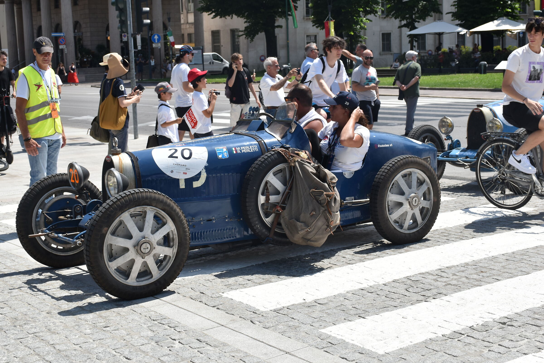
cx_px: 272
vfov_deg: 23.8
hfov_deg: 35.1
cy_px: 182
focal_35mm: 57
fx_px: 861
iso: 200
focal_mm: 38
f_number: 9
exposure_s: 1/500
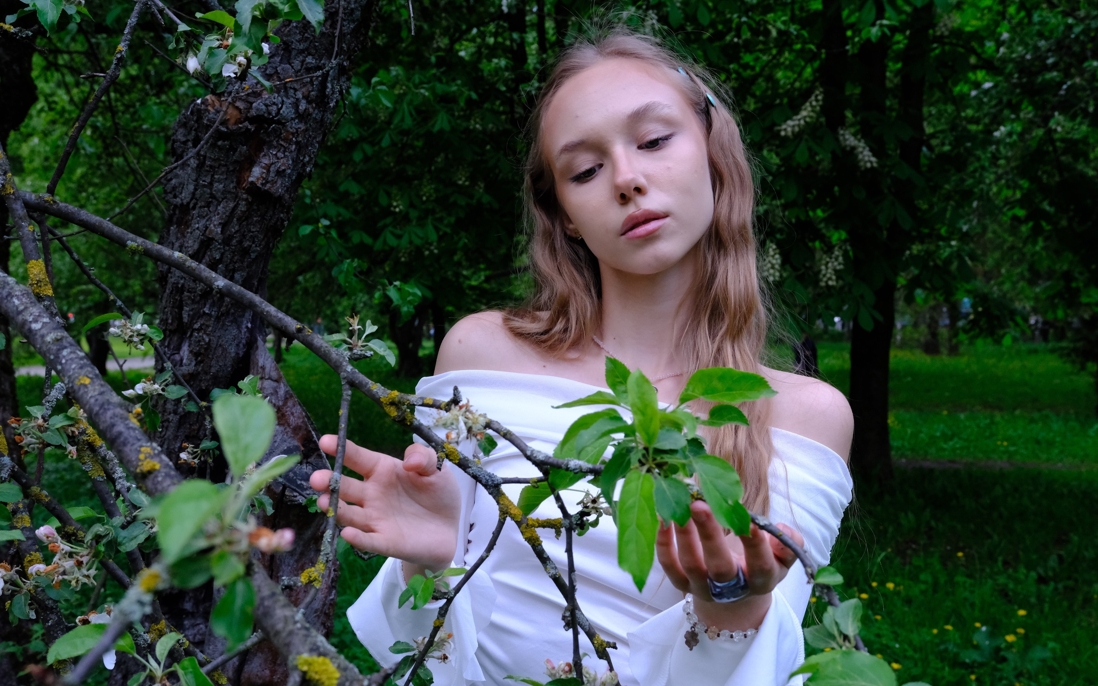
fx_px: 1137
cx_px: 550
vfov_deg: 33.6
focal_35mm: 38
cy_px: 354
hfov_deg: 51.5
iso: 2000
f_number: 7.1
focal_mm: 24.8
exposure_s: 1/250
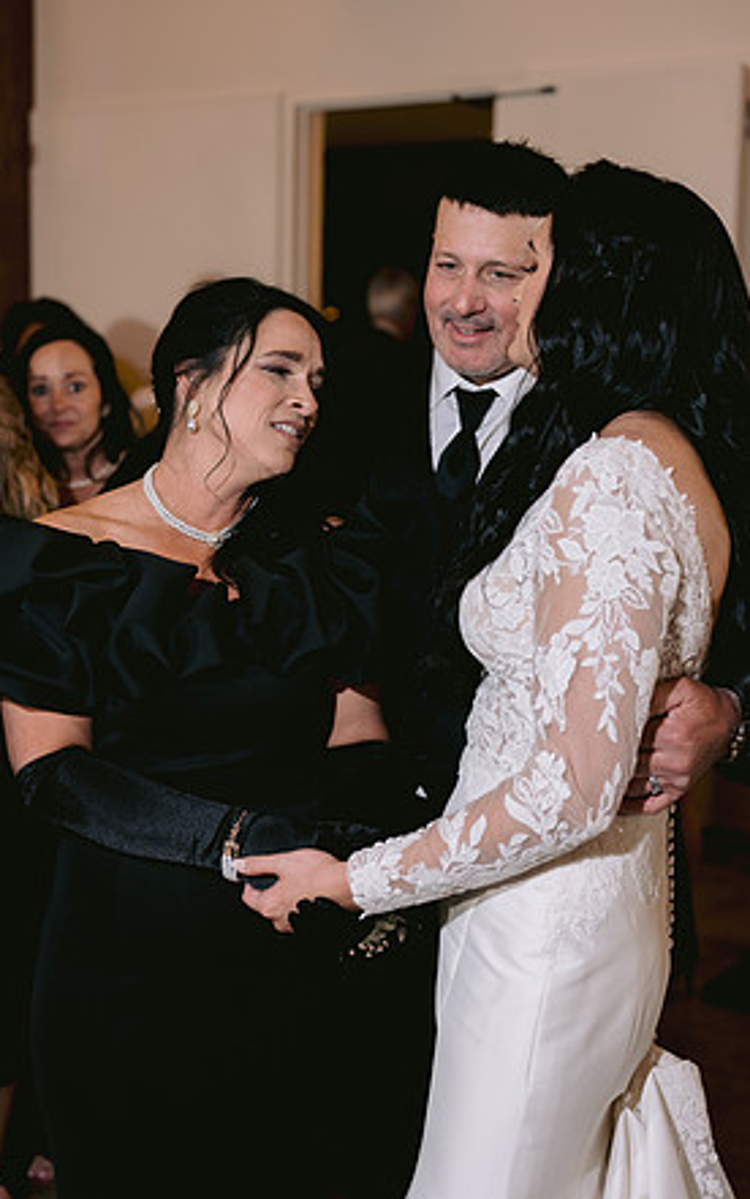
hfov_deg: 24.9
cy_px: 590
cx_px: 378
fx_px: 1699
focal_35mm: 52
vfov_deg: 38.9
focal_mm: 50
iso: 800
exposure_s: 1/125
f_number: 2.8
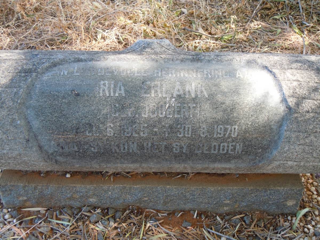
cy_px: 120
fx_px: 481
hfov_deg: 36.8
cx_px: 160
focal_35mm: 52
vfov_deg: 28.0
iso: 200
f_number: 3.9
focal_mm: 9.3
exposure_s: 1/50
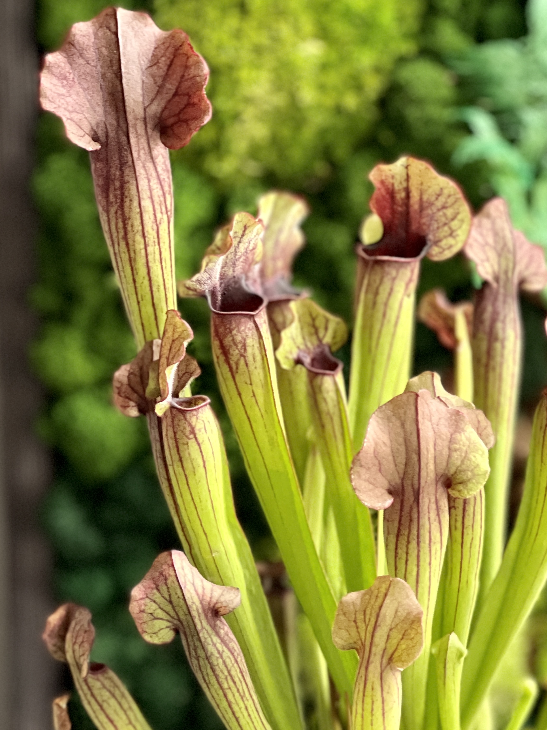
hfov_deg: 10.7
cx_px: 389
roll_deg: -1.0
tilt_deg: -14.3
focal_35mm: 139
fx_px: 2929
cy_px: 630
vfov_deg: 14.1
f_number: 2.8
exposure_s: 1/40
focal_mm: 9
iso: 320
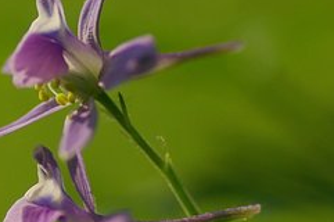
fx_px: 2659
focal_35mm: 287
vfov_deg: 4.8
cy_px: 162
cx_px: 50
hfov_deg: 7.2
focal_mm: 90
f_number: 2.8
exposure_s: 1/400
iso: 100
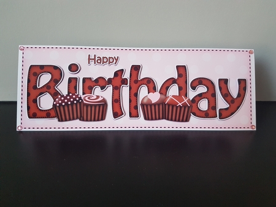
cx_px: 138
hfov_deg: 67.3
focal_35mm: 26
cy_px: 104
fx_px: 207
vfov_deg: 53.0
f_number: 1.7
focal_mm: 4.2
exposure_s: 1/33
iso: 160
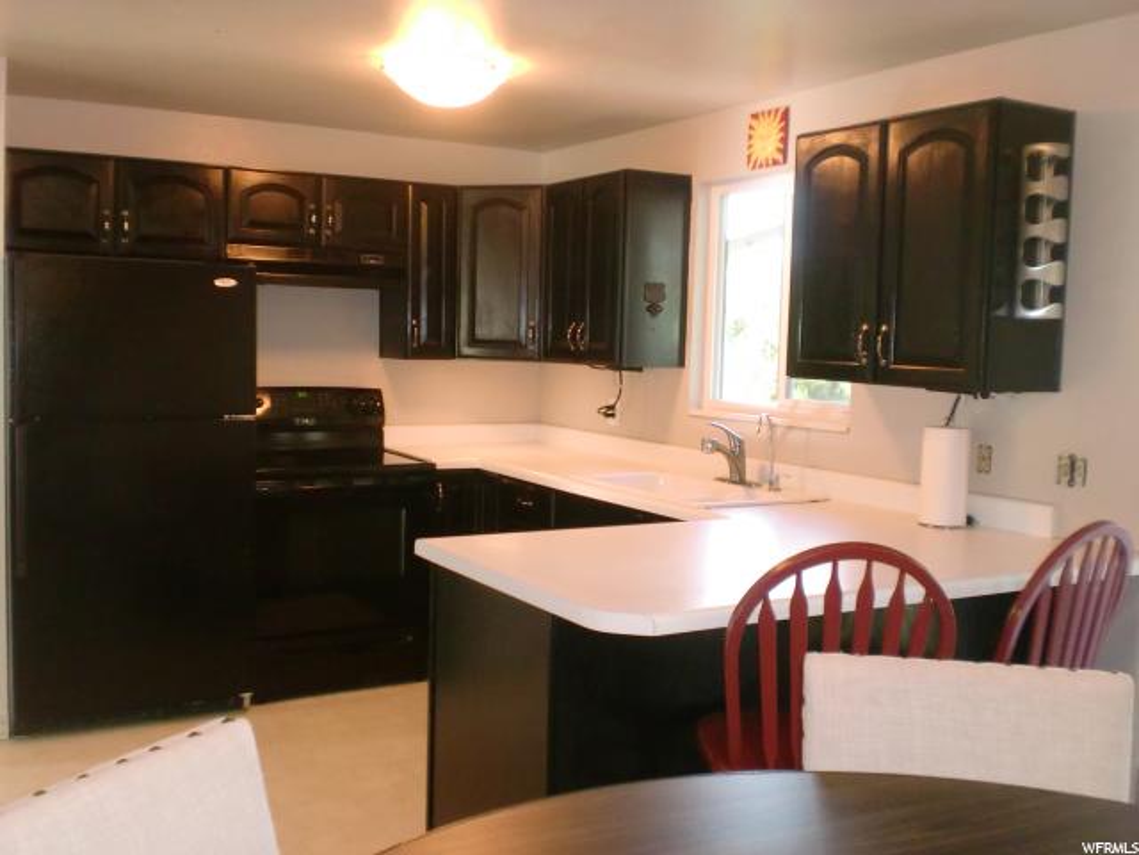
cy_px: 428
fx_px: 1152
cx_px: 570
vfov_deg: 40.7
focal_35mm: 35
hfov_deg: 52.6
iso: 400
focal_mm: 6.3
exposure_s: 1/60
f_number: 3.1
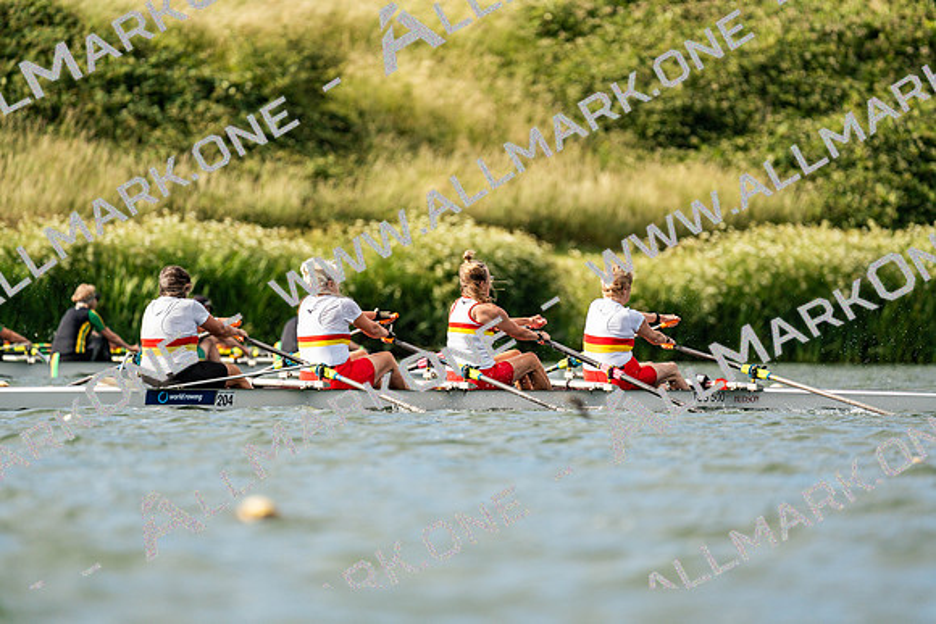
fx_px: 15603
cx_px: 468
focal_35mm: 600
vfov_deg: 2.3
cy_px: 312
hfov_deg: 3.4
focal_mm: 600
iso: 400
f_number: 6.3
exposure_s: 1/2000
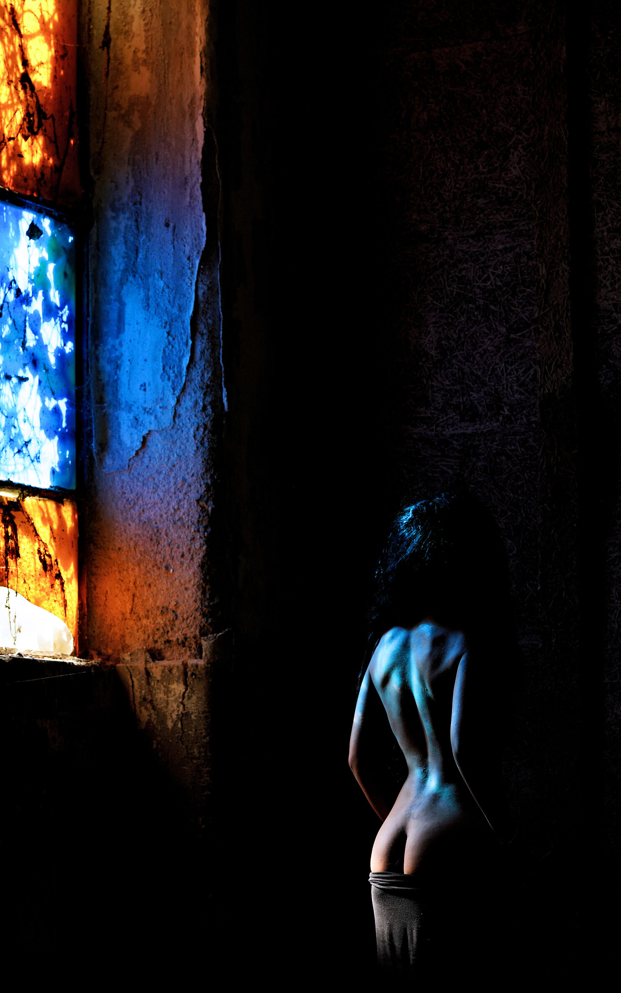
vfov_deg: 23.8
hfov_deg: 15.0
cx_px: 303
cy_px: 496
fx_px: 2356
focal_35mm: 87
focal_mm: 85
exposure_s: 1/125
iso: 800
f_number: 4.5
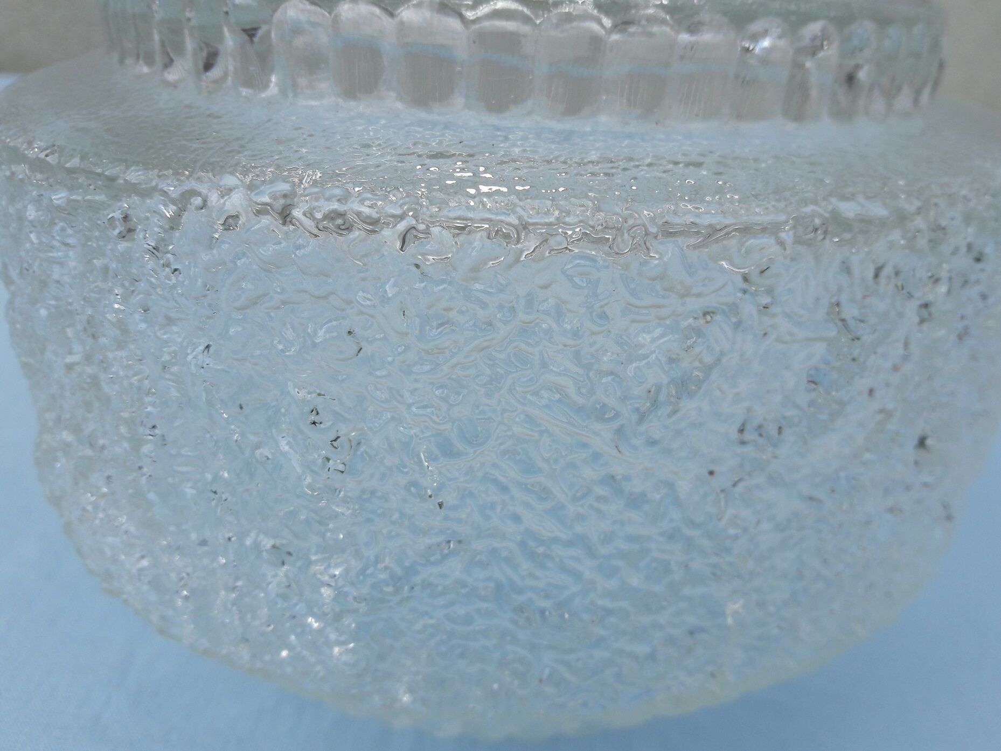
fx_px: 810
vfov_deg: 49.8
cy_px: 376
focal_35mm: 28
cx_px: 500
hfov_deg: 63.4
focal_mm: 3.7
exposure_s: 1/831
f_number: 1.9
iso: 40
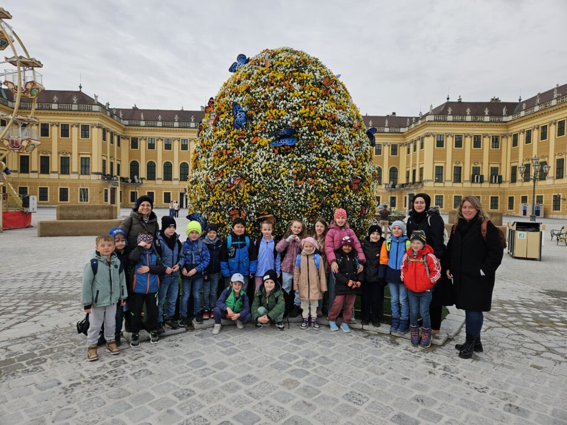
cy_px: 212
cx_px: 284
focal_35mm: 23
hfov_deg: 73.9
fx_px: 377
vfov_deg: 58.9
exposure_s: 1/744
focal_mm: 5.4
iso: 25
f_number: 1.8
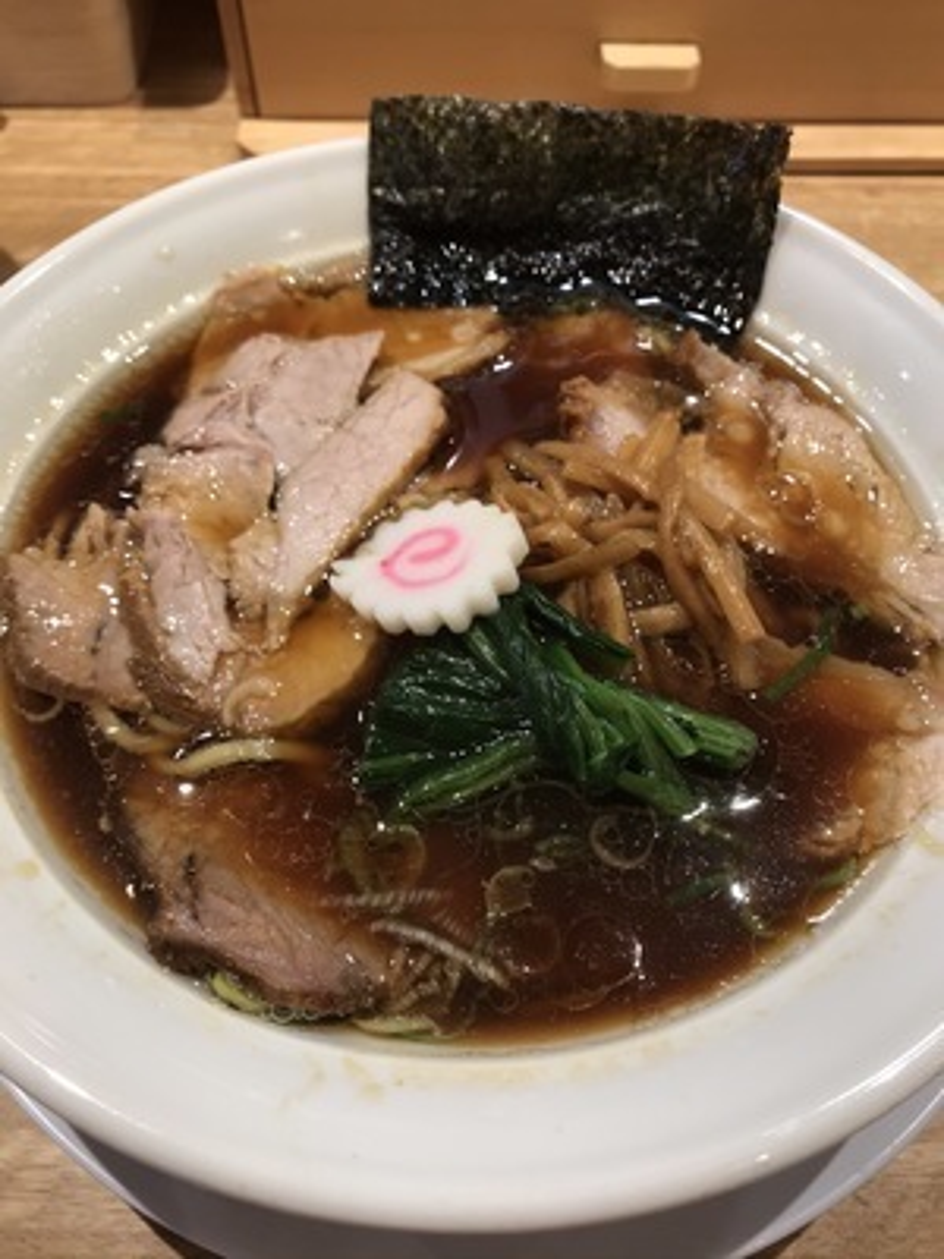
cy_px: 630
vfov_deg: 63.4
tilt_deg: -56.5
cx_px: 472
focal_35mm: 28
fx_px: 1018
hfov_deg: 49.7
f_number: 1.8
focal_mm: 3.99
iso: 25
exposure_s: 1/60
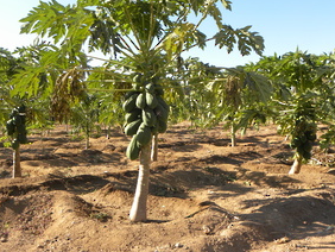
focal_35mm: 36
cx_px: 150
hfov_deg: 51.2
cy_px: 114
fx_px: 349
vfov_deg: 39.7
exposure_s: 1/156
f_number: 5
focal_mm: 5.2
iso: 64
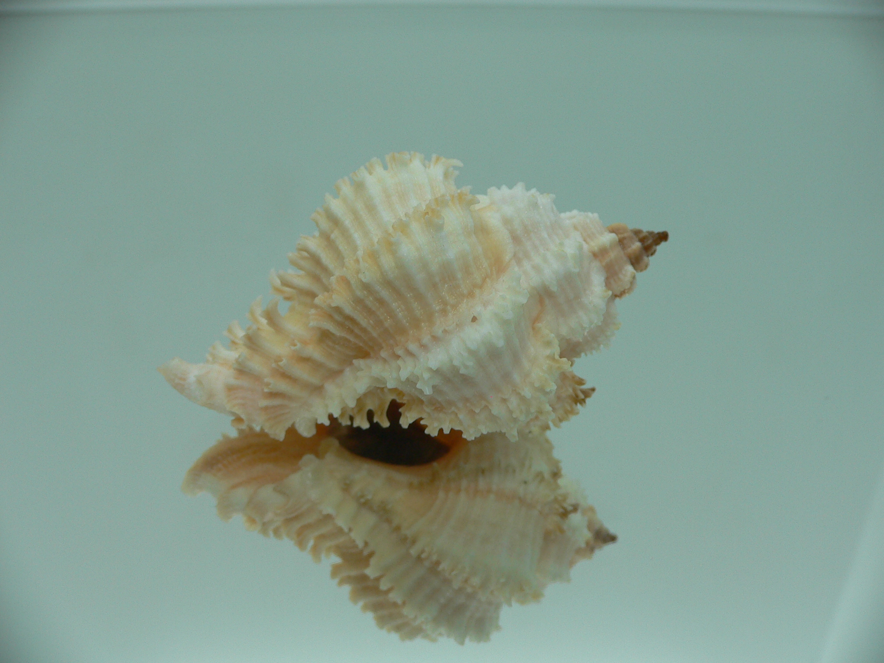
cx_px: 442
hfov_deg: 52.6
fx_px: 894
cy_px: 332
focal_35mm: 35
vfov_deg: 40.7
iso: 80
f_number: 2.8
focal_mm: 4.6
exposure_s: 1/80
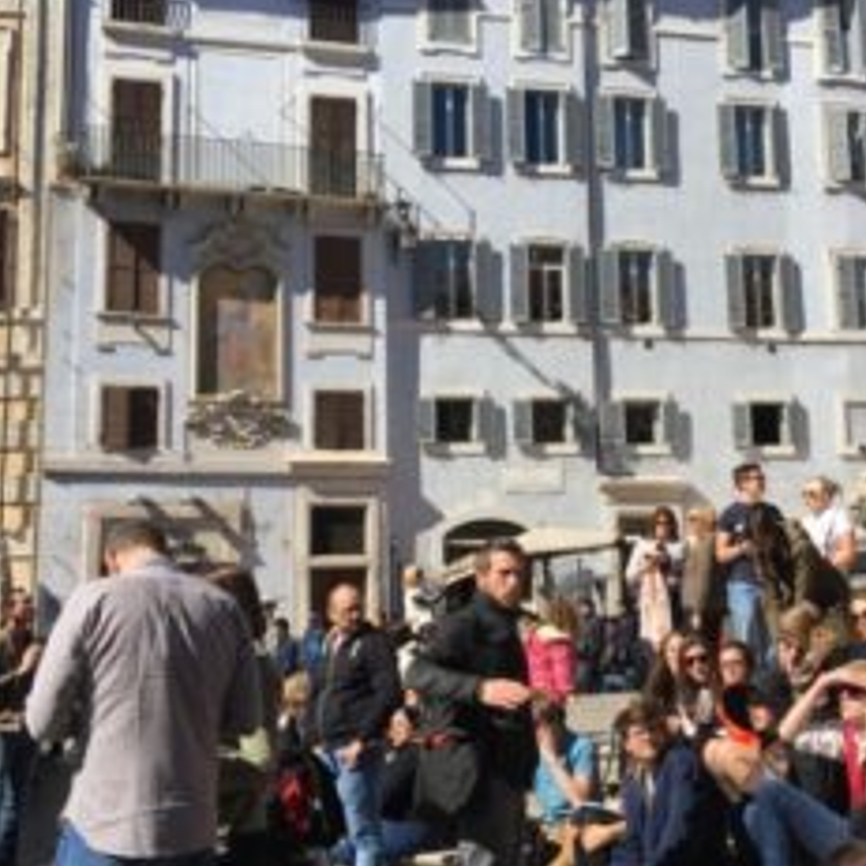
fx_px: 1415
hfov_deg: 33.6
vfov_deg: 34.0
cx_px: 600
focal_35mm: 50
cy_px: 364
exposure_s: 1/1508
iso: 25
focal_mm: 4.15
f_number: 2.2
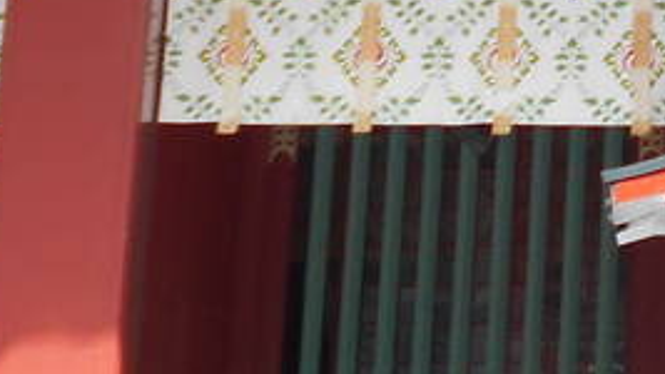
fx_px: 3367
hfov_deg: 10.6
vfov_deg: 6.0
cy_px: -671
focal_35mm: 191
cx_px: 1218
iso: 80
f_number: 3.9
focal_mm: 6.7
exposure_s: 1/125
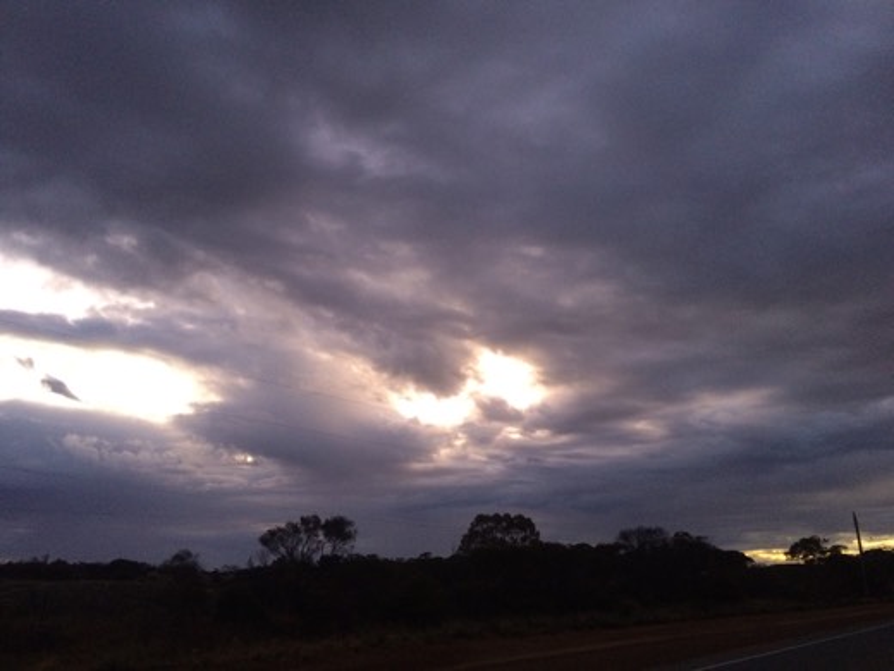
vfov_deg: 48.2
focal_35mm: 29
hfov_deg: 61.7
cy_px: 336
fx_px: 749
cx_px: 447
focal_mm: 4.15
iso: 250
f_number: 2.2
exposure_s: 1/30
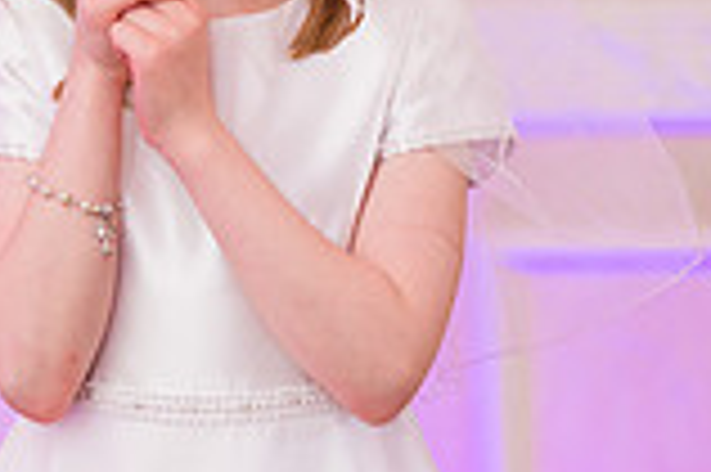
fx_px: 6668
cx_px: 180
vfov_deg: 4.0
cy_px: -202
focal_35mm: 338
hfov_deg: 6.1
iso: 1000
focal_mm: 92
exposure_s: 1/200
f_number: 3.2
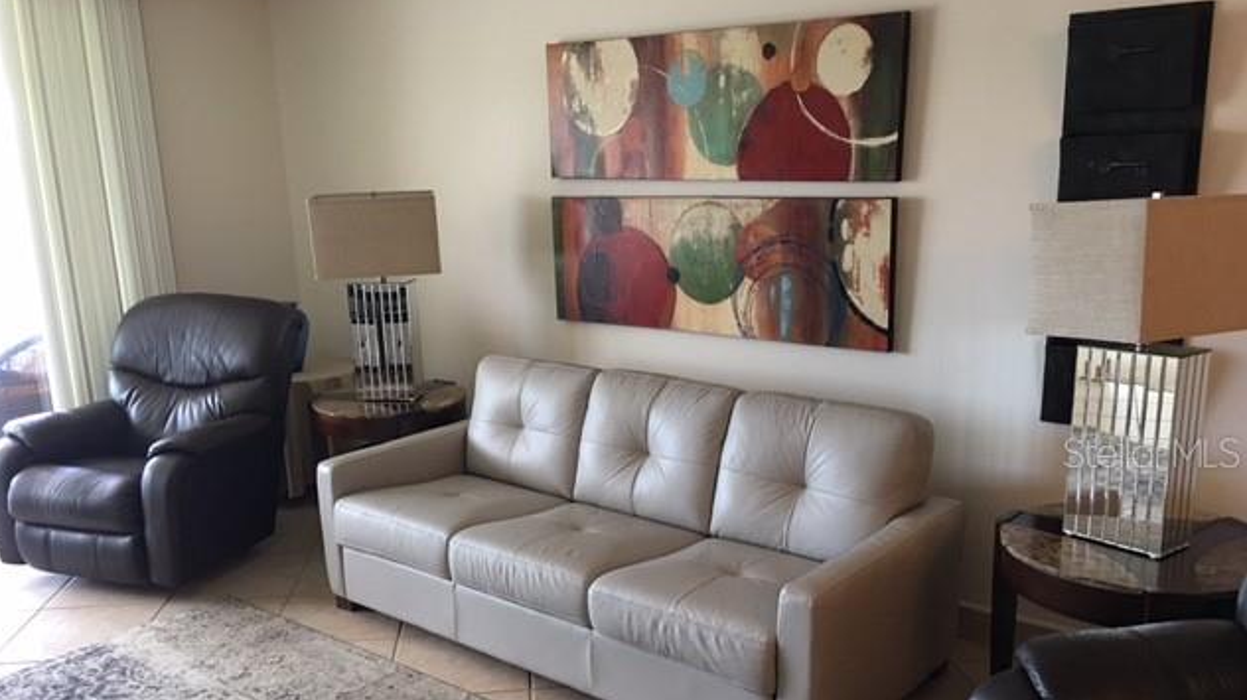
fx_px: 1058
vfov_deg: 36.4
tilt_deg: -13.2
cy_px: 452
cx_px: 618
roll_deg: +1.8
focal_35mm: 32
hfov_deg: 61.0
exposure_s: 1/15
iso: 50
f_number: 2.2
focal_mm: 4.15
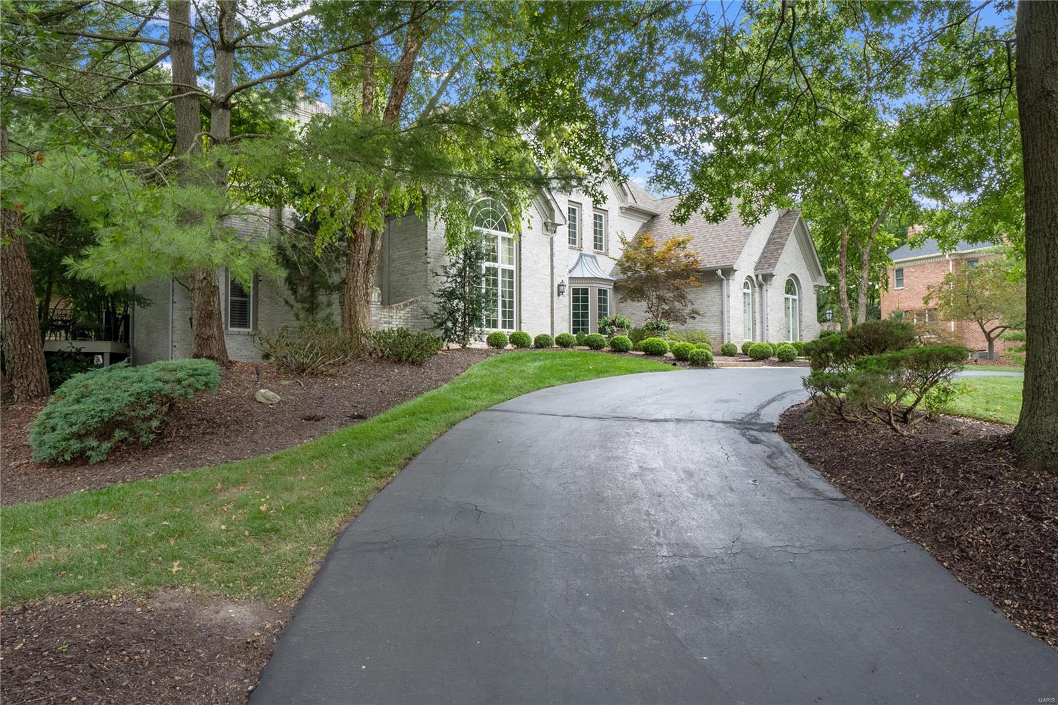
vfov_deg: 53.1
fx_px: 705
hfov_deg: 73.8
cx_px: 529
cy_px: 352
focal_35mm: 24
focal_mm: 12
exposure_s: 1/40
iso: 400
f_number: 9
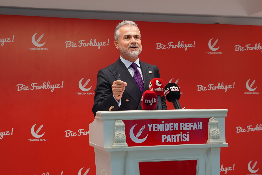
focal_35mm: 40
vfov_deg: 33.6
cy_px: 88
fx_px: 289
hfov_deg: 48.8
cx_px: 131
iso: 1000
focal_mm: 39.7
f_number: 4
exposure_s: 1/160
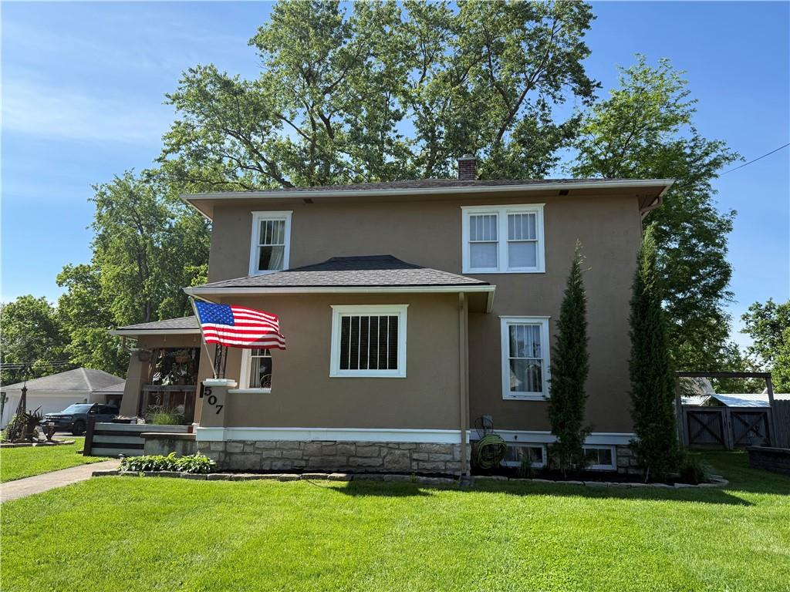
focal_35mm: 24
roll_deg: -1.2
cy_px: 296
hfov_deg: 71.6
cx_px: 395
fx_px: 548
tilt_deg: +12.7
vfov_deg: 56.8
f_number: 1.78
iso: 100
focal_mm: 6.76
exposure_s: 1/2611
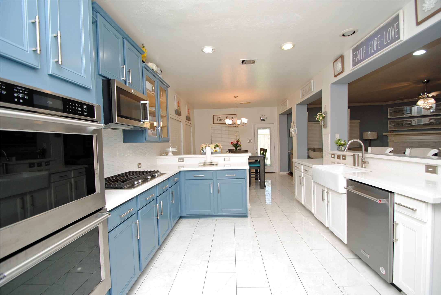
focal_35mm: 15
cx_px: 220
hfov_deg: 100.3
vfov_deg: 77.5
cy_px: 148
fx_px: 184
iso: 200
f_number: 4
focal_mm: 10
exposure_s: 1/60
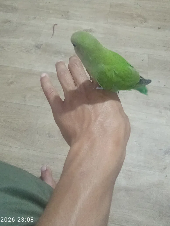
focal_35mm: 37
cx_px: 86
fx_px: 242
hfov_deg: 38.7
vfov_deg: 49.5
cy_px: 82
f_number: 2
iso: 800
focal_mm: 2.78
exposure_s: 1/20
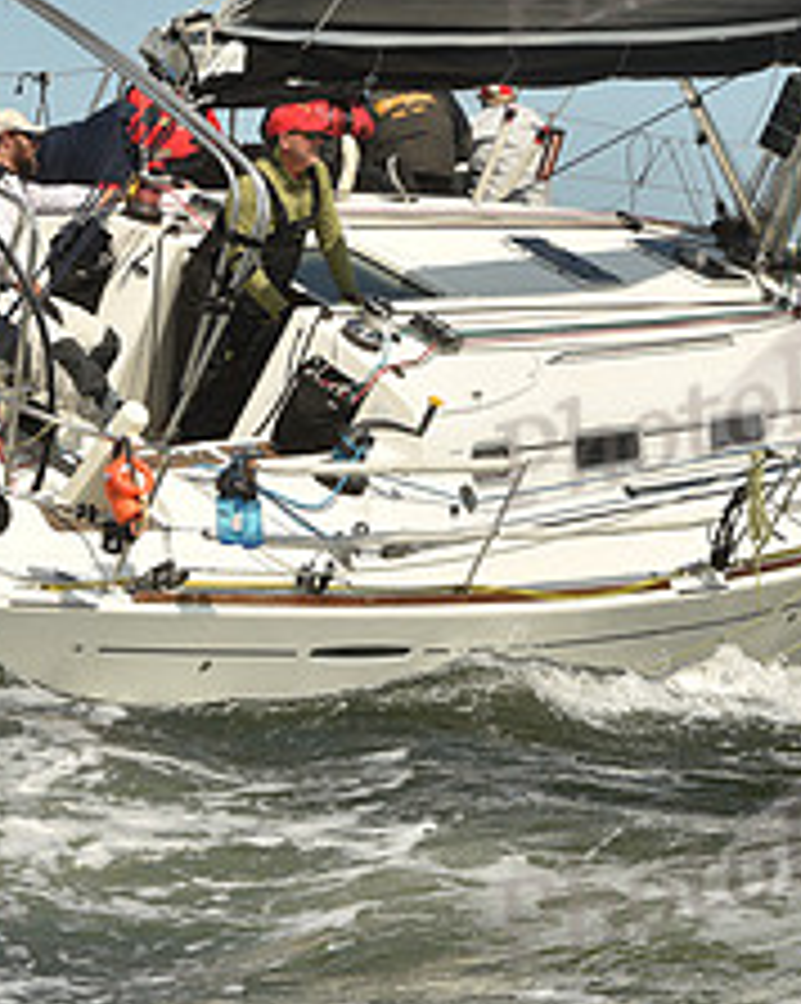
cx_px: 266
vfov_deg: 11.3
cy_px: 223
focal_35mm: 171
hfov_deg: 9.0
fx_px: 5074
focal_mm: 70
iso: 250
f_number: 10
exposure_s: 1/800
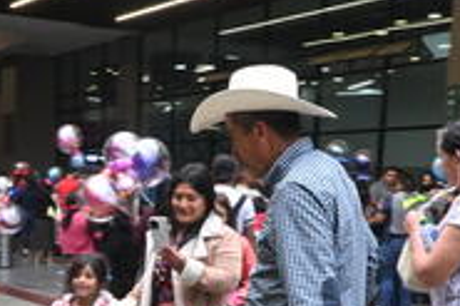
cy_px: 358
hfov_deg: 30.5
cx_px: 114
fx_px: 830
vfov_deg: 19.7
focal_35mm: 65
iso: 4000
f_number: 16
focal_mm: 16
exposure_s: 1/100
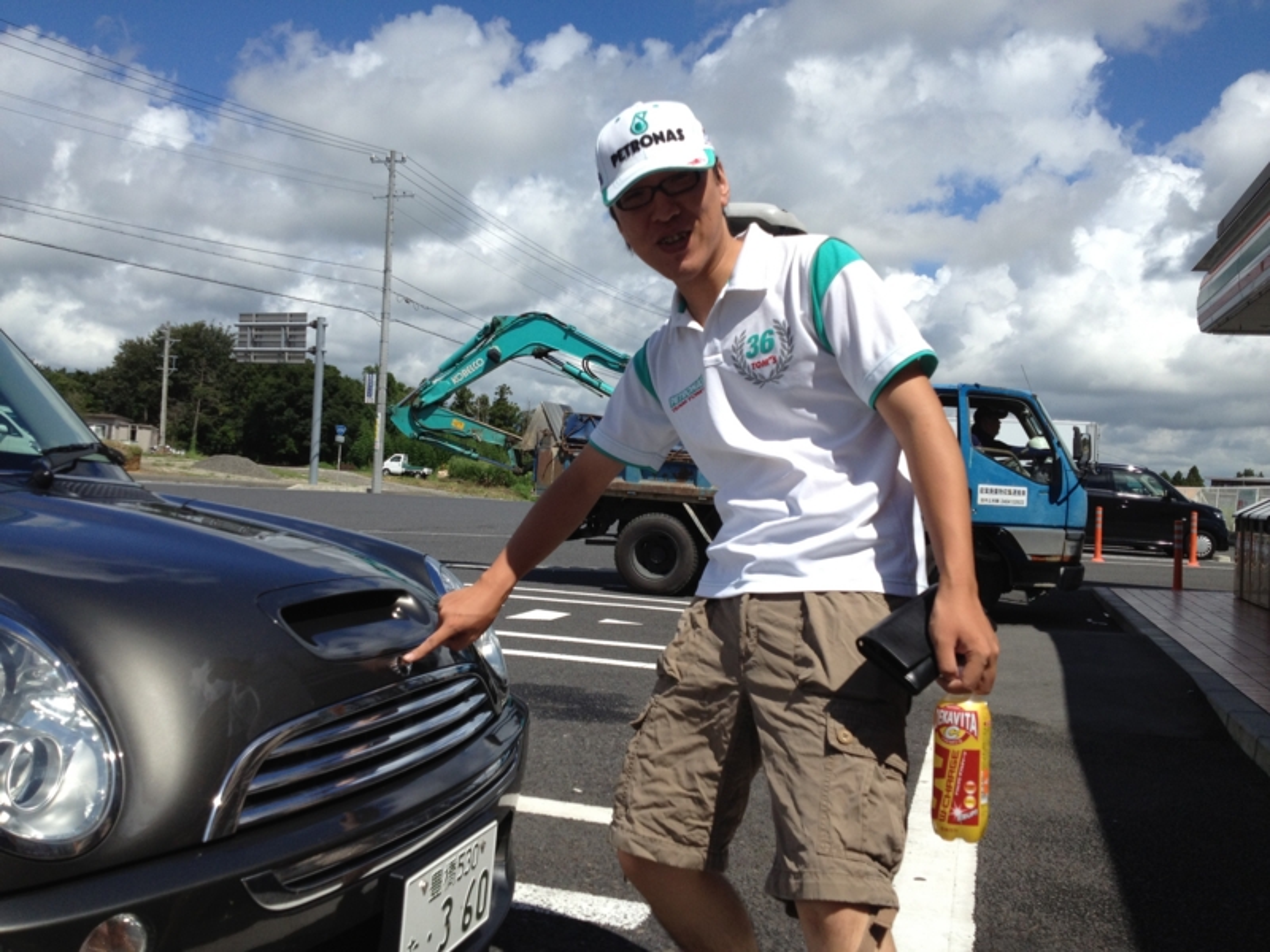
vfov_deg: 40.7
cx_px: 635
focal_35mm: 35
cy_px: 476
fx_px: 1284
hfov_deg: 52.6
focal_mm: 4.28
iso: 64
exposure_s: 1/2762
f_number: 2.4
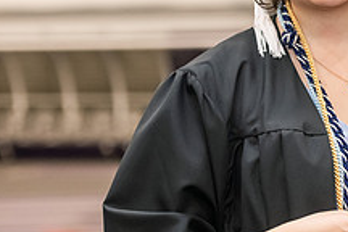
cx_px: 369
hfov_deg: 9.5
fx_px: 2078
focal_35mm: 215
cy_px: -19
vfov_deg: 6.4
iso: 3200
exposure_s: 1/200
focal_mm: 80
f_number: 3.5
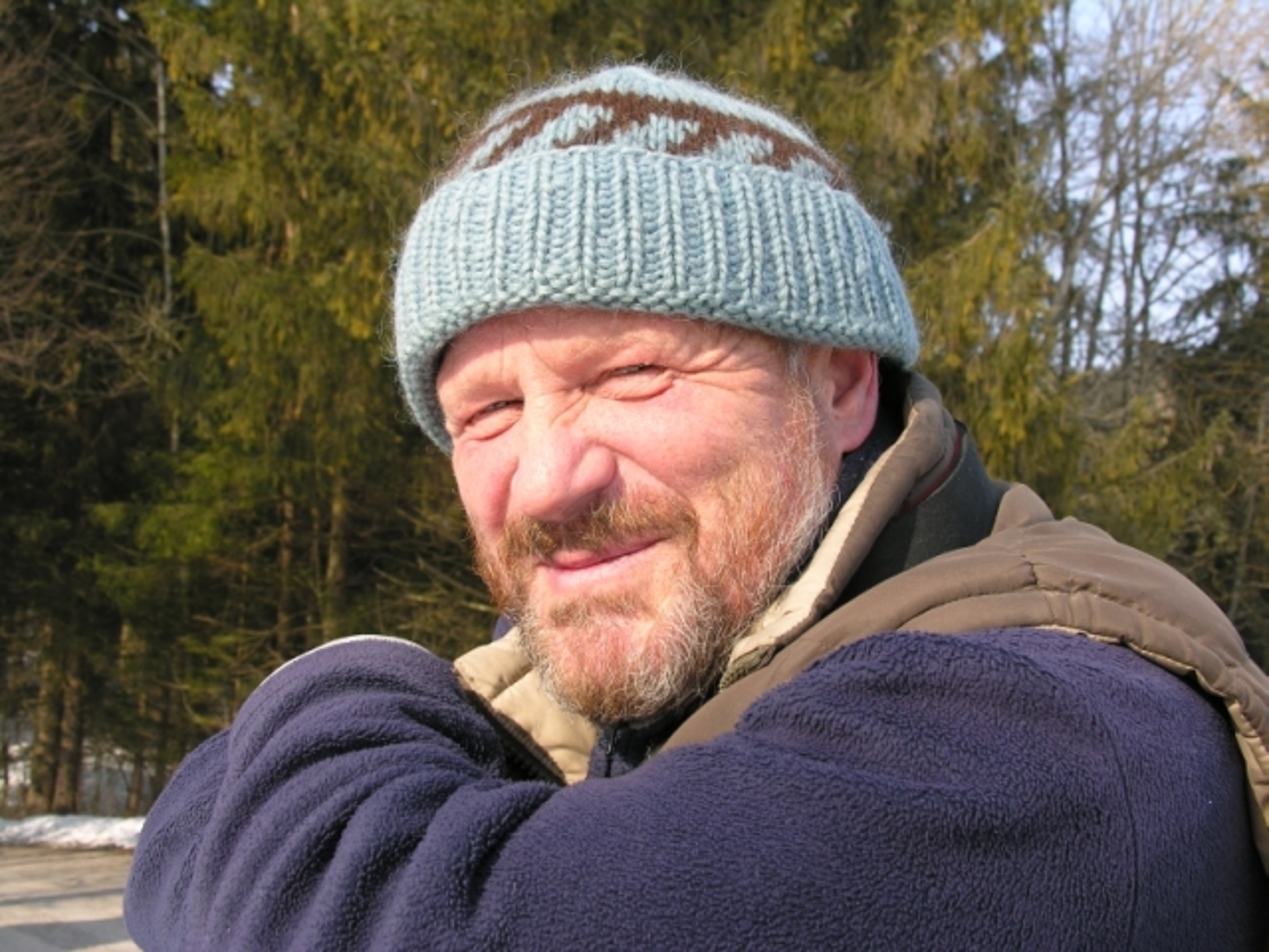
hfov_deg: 38.2
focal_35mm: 50
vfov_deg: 29.1
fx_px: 1833
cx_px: 634
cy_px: 476
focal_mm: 12.7
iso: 50
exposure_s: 1/128
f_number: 5.5
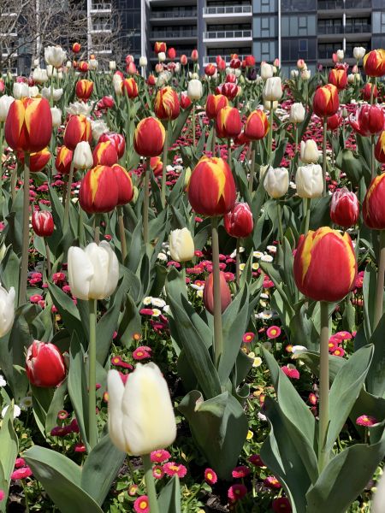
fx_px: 771
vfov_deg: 36.8
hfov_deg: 28.0
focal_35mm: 52
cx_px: 192
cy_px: 256
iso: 16
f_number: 2.4
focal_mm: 6
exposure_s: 1/1170
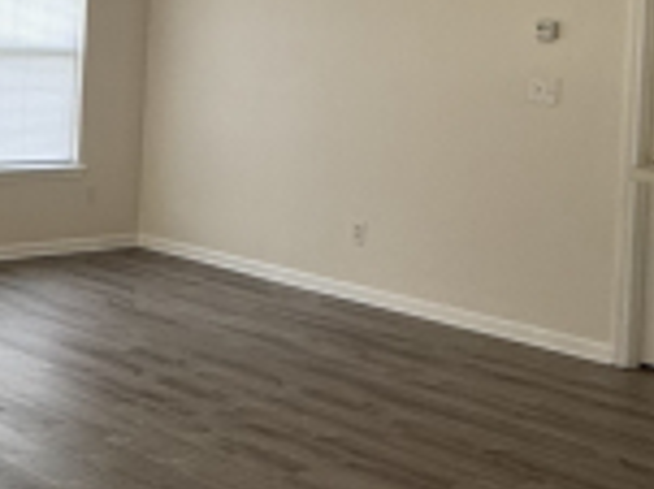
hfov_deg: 27.6
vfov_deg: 22.8
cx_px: -123
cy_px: 22
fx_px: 1170
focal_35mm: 62
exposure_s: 1/120
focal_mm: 2.22
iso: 80
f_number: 2.2
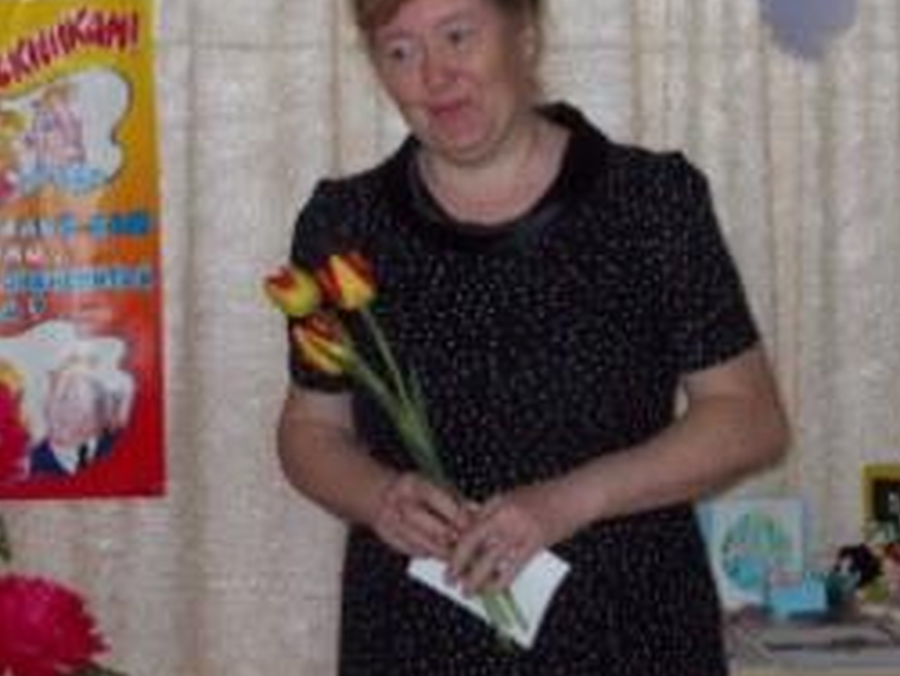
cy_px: 111
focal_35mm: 127
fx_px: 3305
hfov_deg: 15.5
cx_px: 457
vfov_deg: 11.6
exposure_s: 1/60
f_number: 4.3
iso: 320
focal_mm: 10
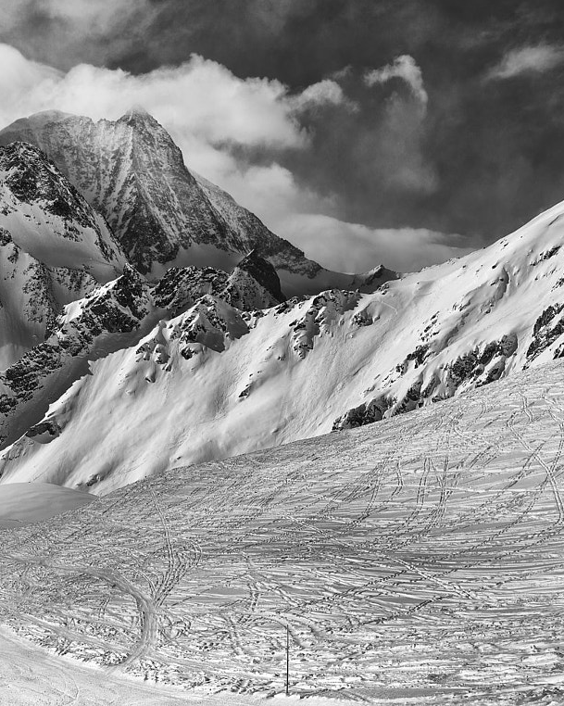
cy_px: 307
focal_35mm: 69
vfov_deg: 27.5
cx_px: -128
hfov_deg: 20.6
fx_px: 1441
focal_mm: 35
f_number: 7.1
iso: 100
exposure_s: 1/1000
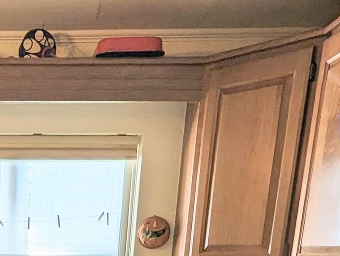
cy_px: 425
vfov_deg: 21.7
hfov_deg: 33.8
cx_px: -10
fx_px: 502
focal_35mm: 51
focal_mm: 1.95
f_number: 2.2
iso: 79
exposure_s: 1/120
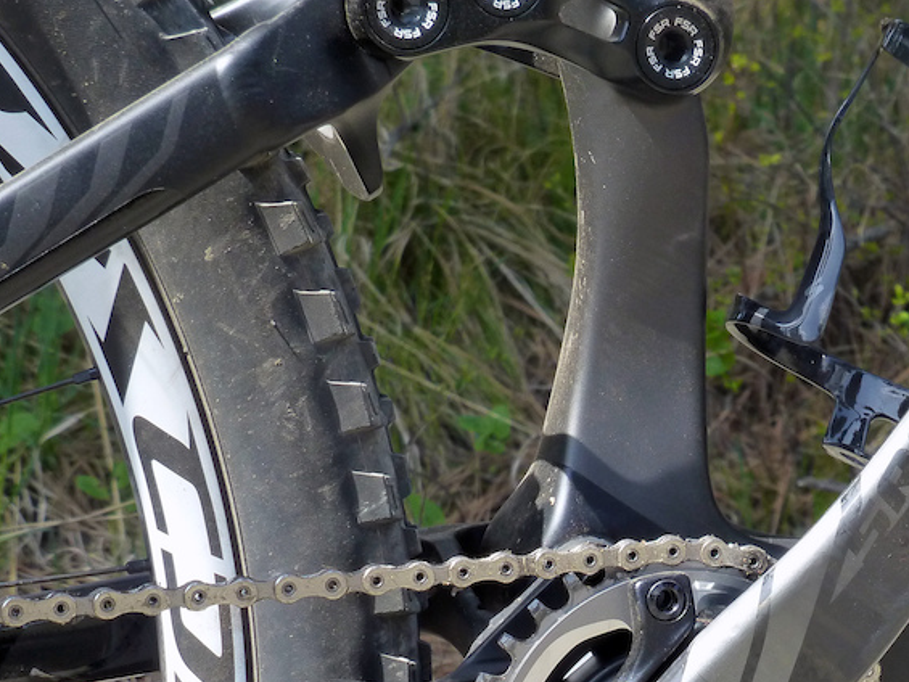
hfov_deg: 12.1
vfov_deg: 9.1
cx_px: 687
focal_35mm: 163
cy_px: 585
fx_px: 4281
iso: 160
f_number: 5.2
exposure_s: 1/125
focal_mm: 16.1
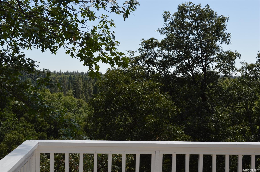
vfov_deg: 28.0
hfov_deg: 41.1
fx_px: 346
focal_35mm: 48
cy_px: 86
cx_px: 130
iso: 100
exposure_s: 1/200
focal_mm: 32
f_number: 8
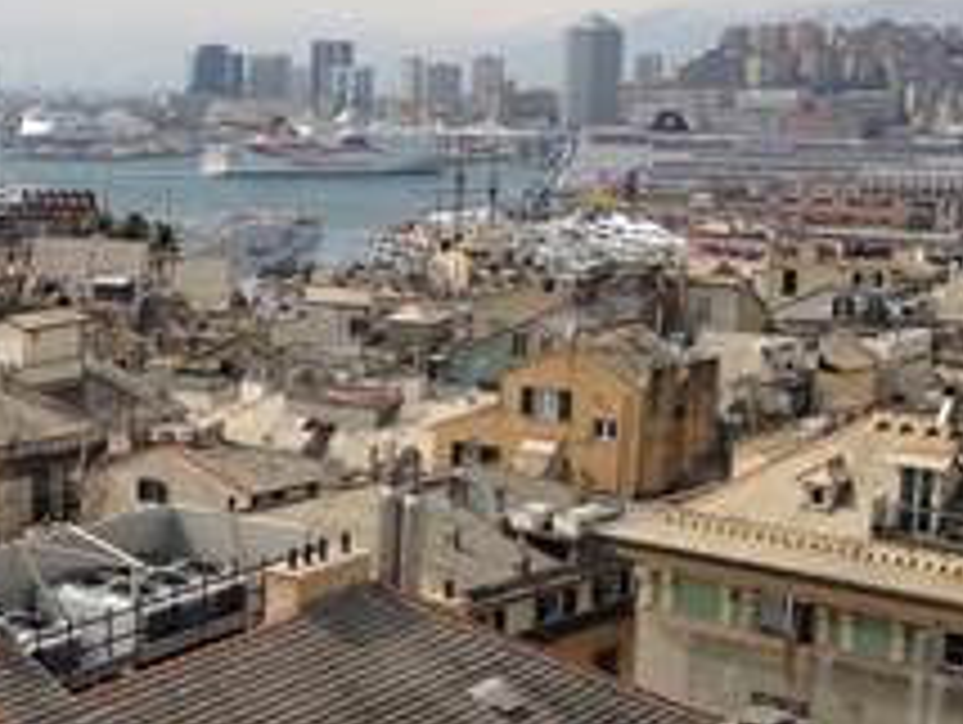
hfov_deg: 25.2
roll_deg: -0.7
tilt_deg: -10.1
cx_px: 40
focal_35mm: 74
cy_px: 387
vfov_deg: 19.9
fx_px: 2061
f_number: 2.4
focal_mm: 4.12
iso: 50
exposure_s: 1/2169
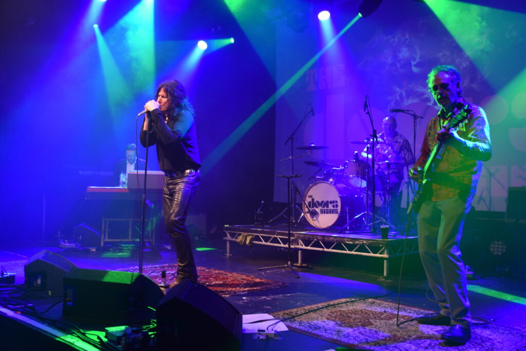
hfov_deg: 51.3
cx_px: 263
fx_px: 548
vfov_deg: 35.5
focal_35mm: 38
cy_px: 176
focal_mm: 25
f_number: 4
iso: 500
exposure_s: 1/40
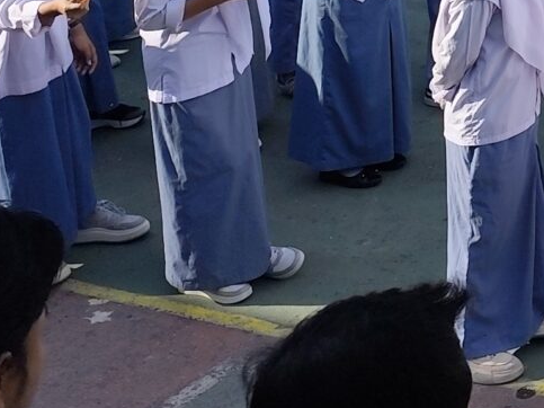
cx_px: 1177
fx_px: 1917
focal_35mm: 122
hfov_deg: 13.3
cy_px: -499
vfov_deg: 10.7
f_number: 1.65
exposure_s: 1/1156
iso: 50
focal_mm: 6.14
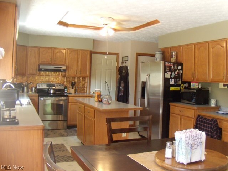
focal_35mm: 36
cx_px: 114
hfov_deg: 51.4
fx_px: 237
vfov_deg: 39.7
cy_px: 86
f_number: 3.6
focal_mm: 6.4
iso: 400
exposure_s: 1/30
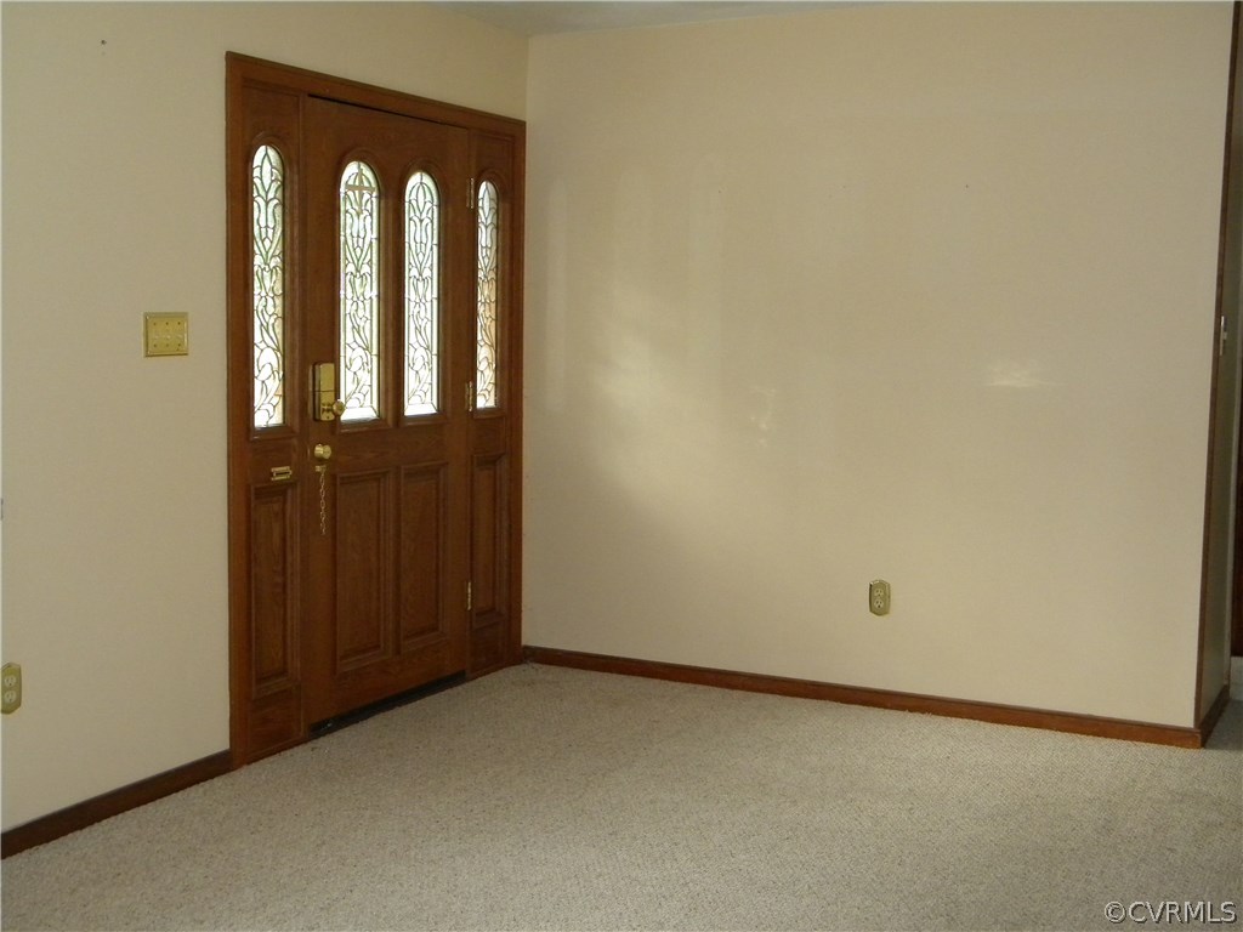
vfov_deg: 35.1
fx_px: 1472
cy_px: 466
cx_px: 622
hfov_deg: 45.8
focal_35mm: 41
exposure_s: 1/30
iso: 400
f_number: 3.8
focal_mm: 7.3
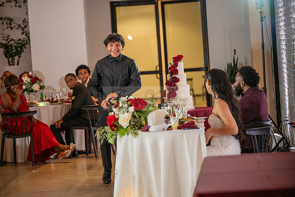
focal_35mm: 140
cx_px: 148
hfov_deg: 14.7
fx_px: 1147
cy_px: 98
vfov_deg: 9.8
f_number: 2.8
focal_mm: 140
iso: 1600
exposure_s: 1/320
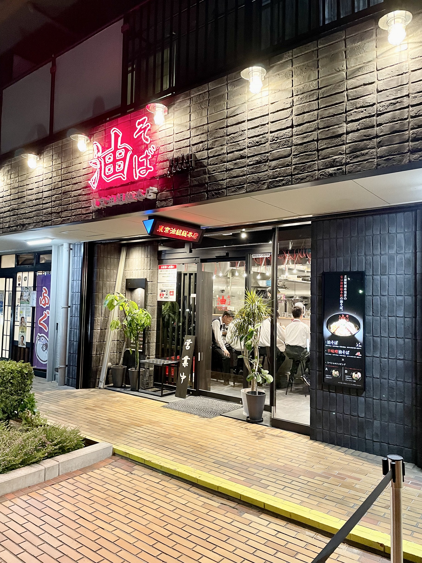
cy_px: 282
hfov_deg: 53.1
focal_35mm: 26
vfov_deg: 67.3
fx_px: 422
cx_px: 211
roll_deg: -1.4
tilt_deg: +1.5
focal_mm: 4.2
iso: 500
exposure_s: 1/40
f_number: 1.6
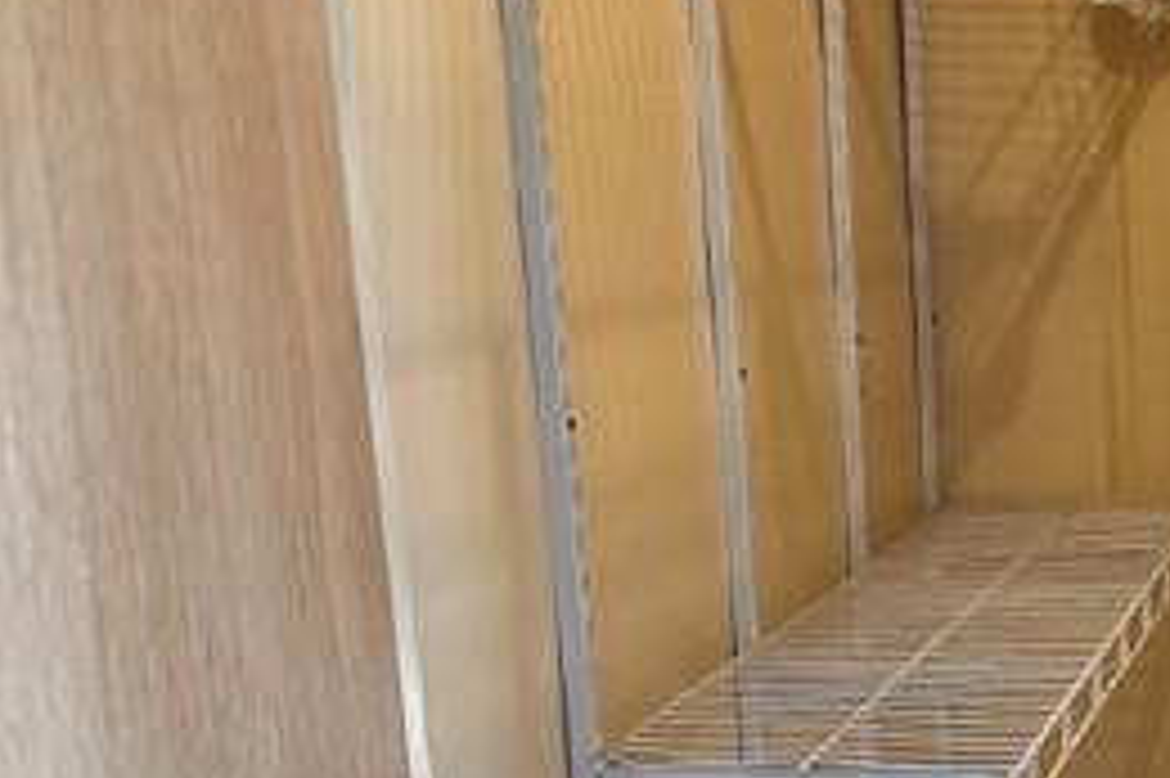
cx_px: 1076
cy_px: 872
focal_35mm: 80
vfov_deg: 16.5
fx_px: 2598
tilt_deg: -15.2
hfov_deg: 24.6
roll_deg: +2.3
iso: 250
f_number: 1.6
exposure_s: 1/60
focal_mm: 5.96
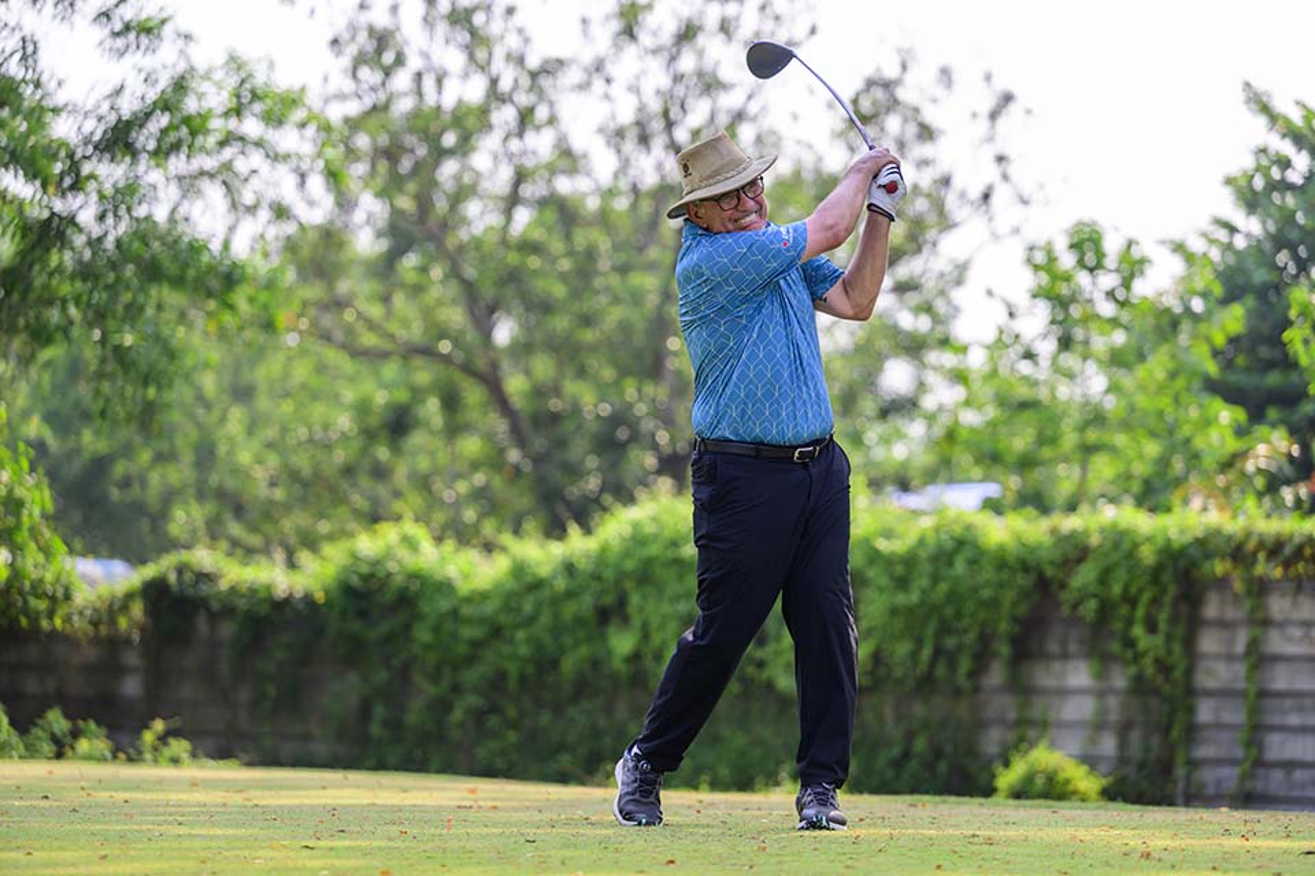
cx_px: 658
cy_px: 438
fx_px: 4383
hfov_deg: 17.1
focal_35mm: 120
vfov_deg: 11.4
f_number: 2.8
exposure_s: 1/4000
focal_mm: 120
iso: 720
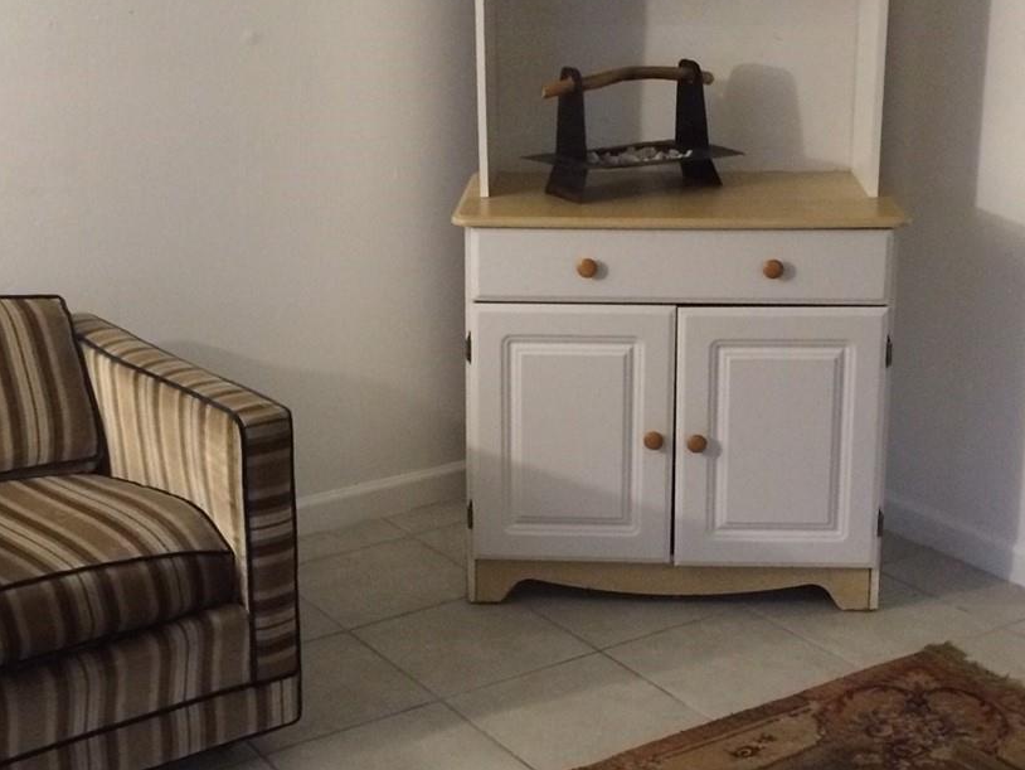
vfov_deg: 25.7
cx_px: 501
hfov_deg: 33.8
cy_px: 358
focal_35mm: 57
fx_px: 1688
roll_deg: +1.0
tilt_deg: -14.9
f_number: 2.2
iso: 320
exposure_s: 1/17
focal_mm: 4.15
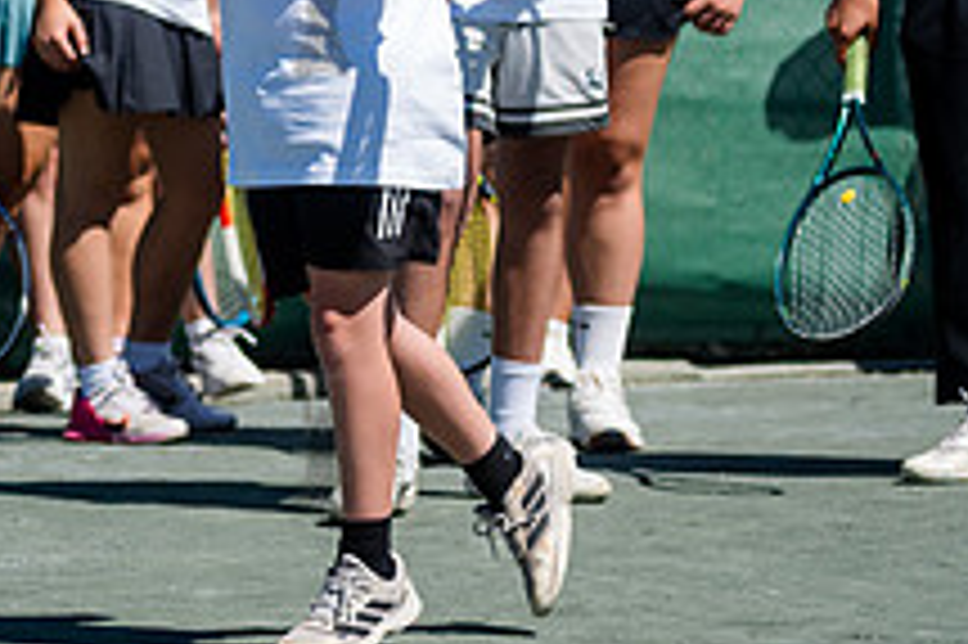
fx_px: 11258
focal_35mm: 419
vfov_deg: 3.3
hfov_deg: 4.9
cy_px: -2
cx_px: 320
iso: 200
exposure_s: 1/2500
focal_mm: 155
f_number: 4
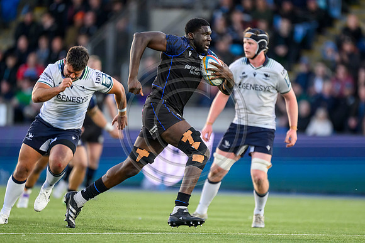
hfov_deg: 3.7
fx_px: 5679
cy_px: 122
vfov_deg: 2.5
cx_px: 182
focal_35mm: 560
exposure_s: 1/1250
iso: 4000
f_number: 4
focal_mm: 560
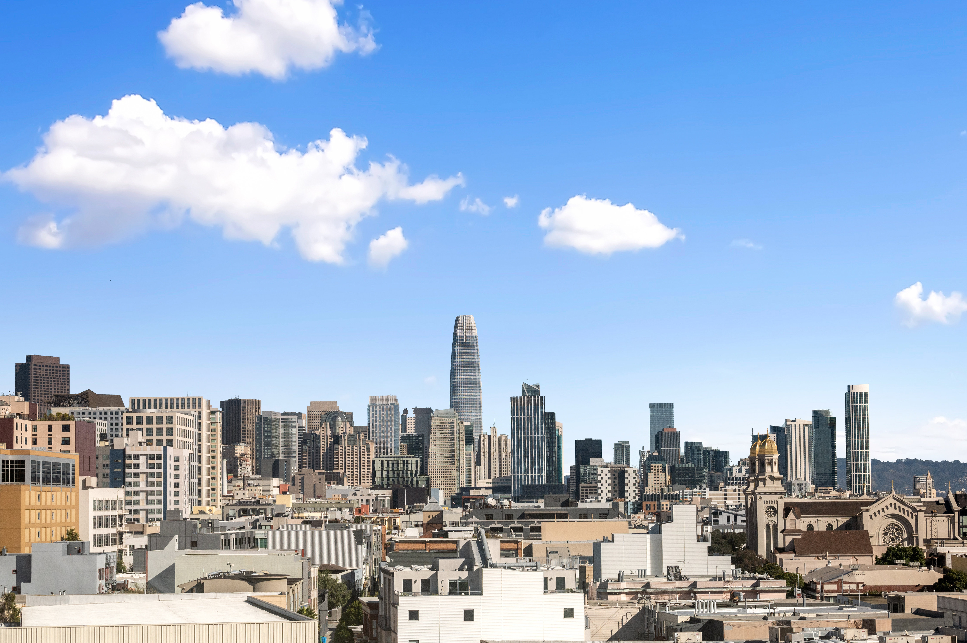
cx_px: 484
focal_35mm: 60
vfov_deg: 22.6
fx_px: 1611
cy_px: 322
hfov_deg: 33.4
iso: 400
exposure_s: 1/6400
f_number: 9
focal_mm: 60
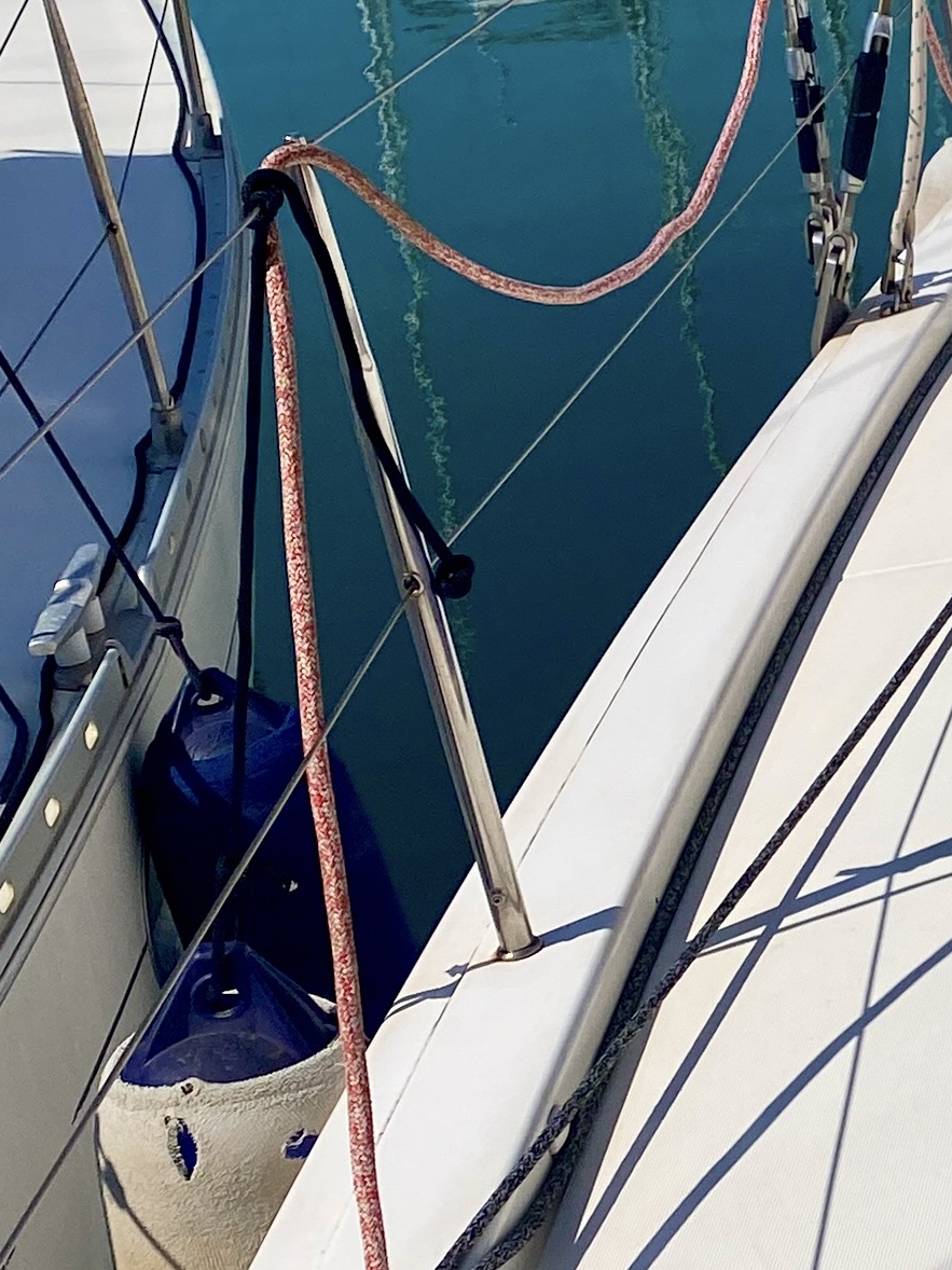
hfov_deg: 15.0
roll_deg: +1.5
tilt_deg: -23.1
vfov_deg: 22.0
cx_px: 1541
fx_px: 3265
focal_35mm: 89
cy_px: 758
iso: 32
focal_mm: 4.25
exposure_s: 1/11494
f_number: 1.8
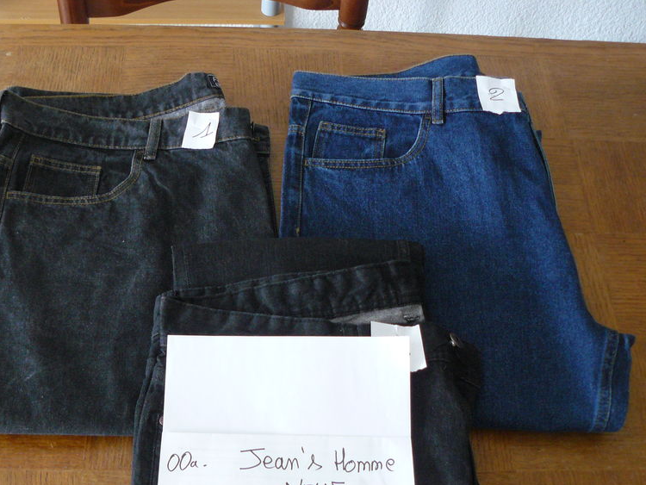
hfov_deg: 39.5
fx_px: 896
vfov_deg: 30.1
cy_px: 322
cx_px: 264
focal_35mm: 48
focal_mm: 6
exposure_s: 1/13
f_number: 2.8
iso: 200
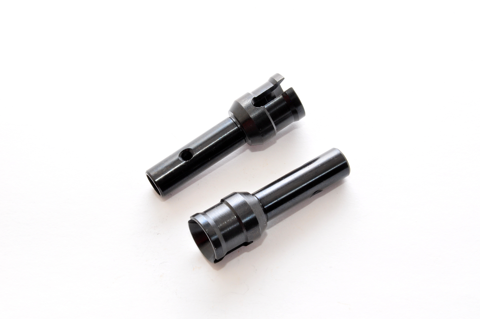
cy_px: 160
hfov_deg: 8.9
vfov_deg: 5.9
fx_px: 3096
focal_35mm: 232
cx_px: 240
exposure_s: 1/60
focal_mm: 155
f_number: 22
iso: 400
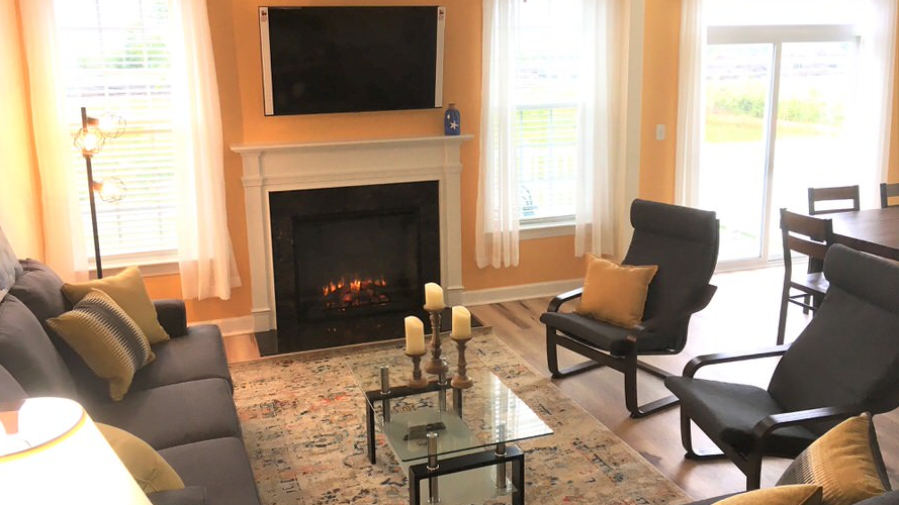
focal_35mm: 32
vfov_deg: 36.6
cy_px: 207
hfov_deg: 61.0
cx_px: 445
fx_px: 763
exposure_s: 1/40
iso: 25
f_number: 2.2
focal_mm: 4.15
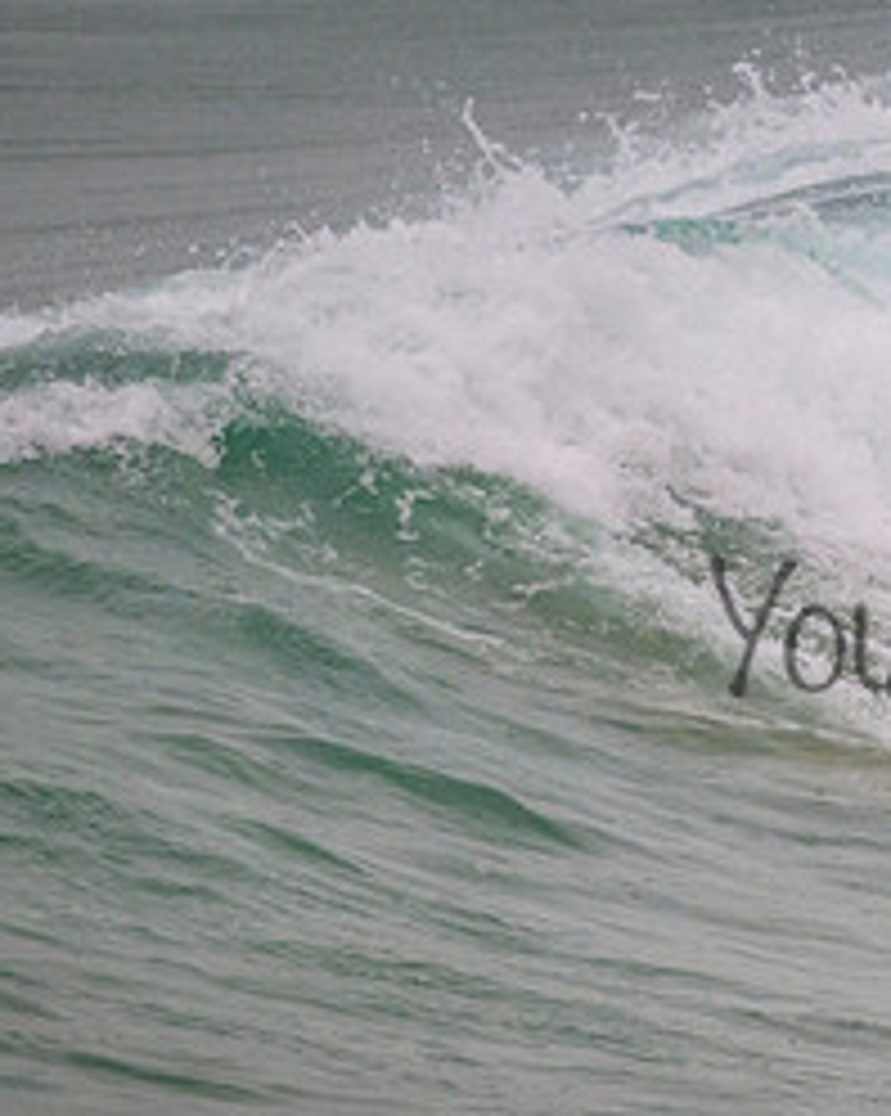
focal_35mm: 1758
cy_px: 587
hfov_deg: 0.9
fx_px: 58020
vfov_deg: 1.1
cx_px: 1174
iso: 3200
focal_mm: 800
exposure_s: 1/1250
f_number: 11
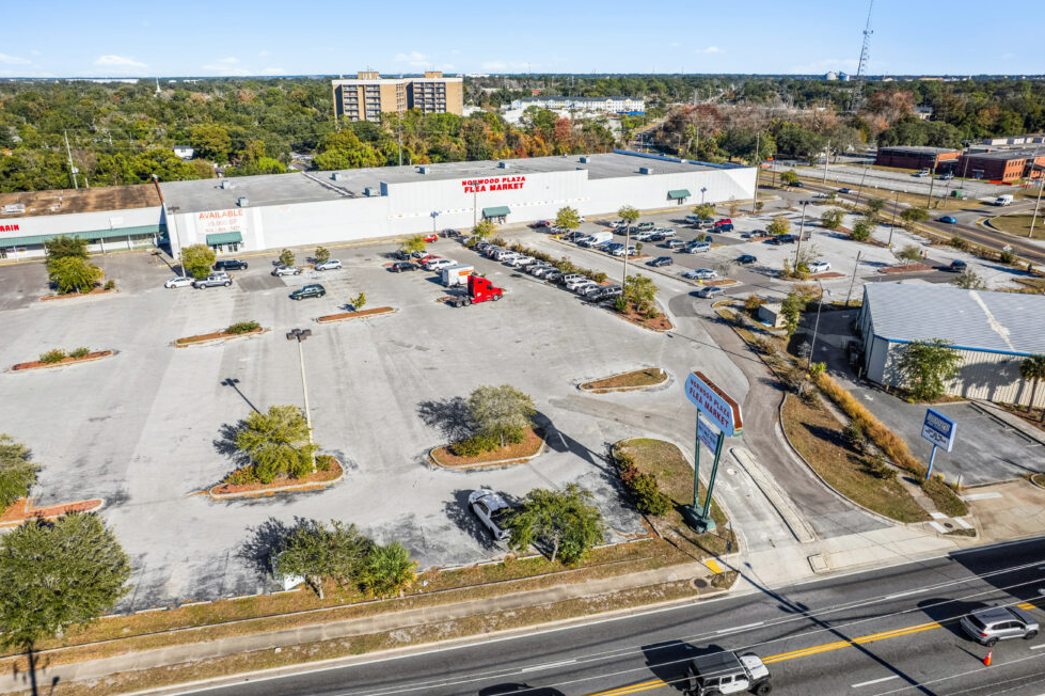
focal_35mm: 23
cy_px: 341
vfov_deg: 55.1
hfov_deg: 76.1
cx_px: 506
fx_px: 667
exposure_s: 1/640
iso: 100
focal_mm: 8.4
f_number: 2.8
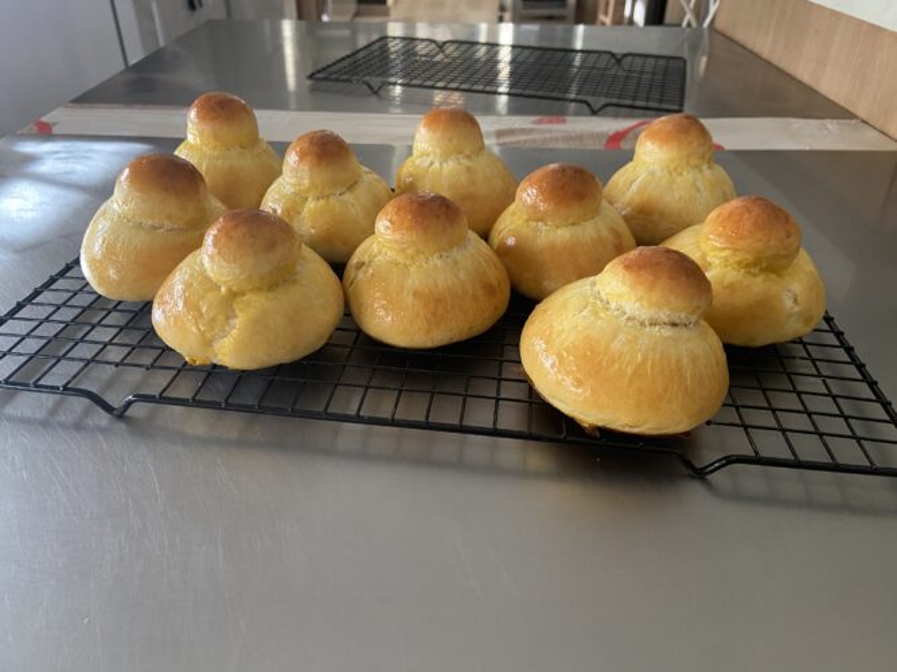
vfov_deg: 53.0
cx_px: 448
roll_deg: -1.3
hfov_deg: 67.3
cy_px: 336
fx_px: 674
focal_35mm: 26
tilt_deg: -34.3
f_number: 1.8
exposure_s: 1/60
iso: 250
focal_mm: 4.25
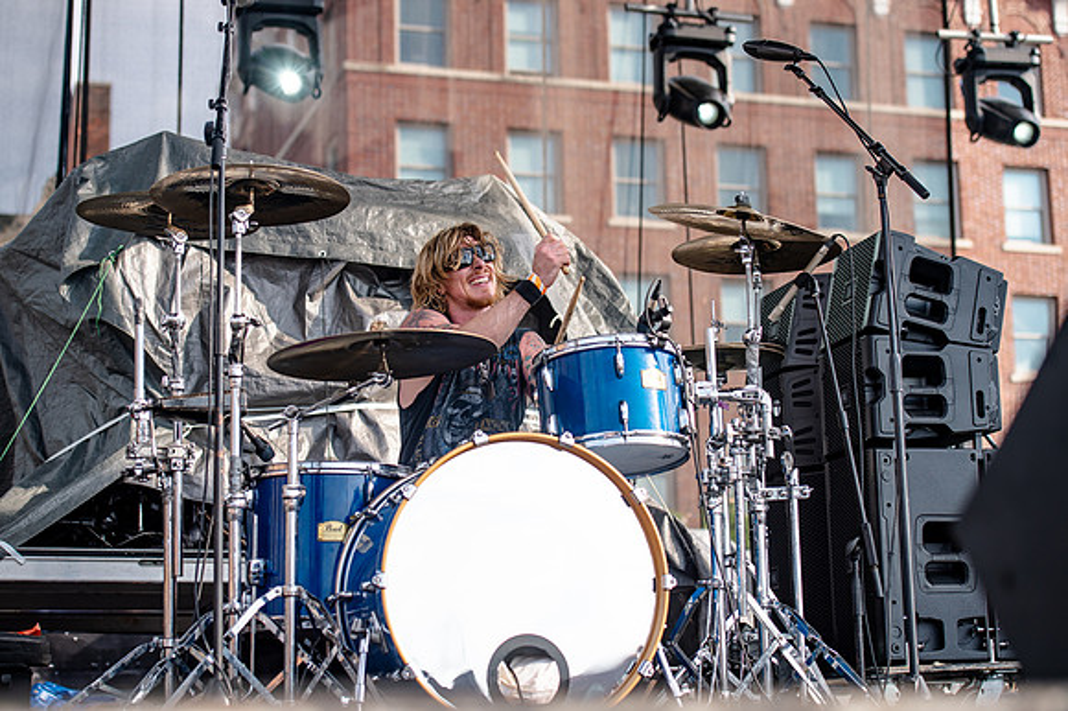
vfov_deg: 19.4
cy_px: 356
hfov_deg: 28.9
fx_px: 2075
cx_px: 534
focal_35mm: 70
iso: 125
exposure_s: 1/800
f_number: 4
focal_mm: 70
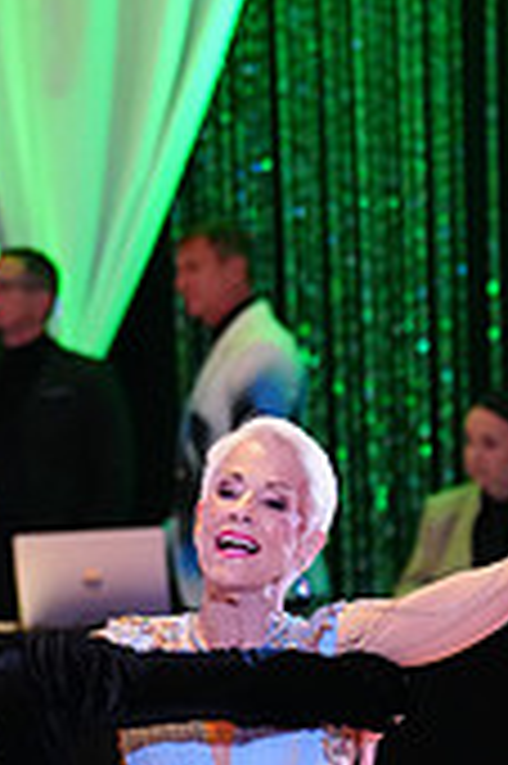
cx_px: 119
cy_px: 1044
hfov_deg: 3.9
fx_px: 7402
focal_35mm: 349
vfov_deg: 5.9
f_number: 2.8
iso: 5000
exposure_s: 1/400
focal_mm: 102
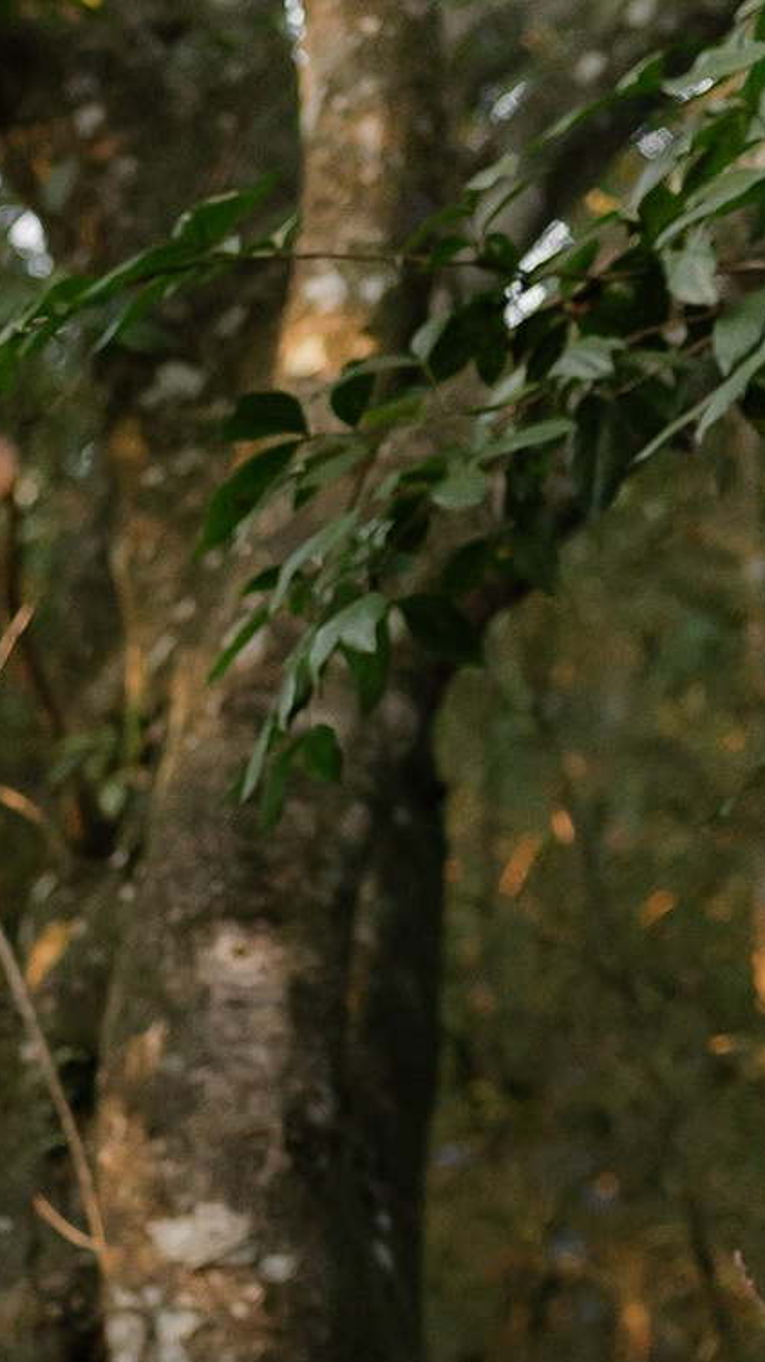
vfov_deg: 10.8
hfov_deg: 6.0
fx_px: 6750
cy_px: 2373
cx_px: -1541
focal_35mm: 187
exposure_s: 1/320
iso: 400
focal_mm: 35
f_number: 2
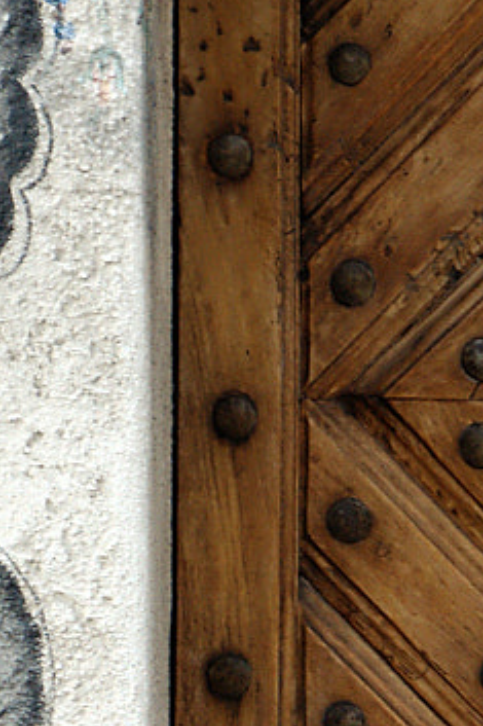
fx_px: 10676
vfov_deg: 3.9
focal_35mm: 530
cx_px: 838
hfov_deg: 2.6
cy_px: 907
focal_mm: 78
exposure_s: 1/60
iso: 200
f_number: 14
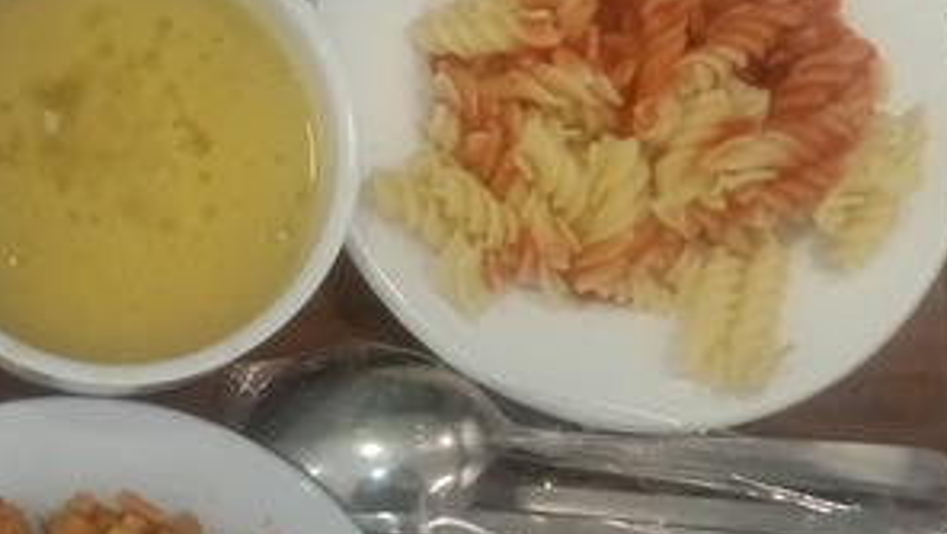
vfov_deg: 18.3
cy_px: 355
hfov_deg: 30.7
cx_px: 125
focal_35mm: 66
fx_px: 1659
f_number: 1.8
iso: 401
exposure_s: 1/33.3
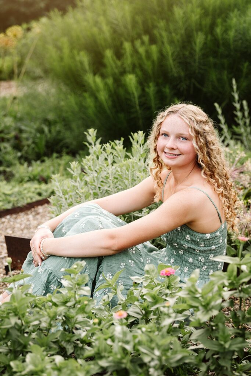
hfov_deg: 12.5
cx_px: 126
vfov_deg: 18.6
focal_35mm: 110
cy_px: 188
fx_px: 1150
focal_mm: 110
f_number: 4
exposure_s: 1/500
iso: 320
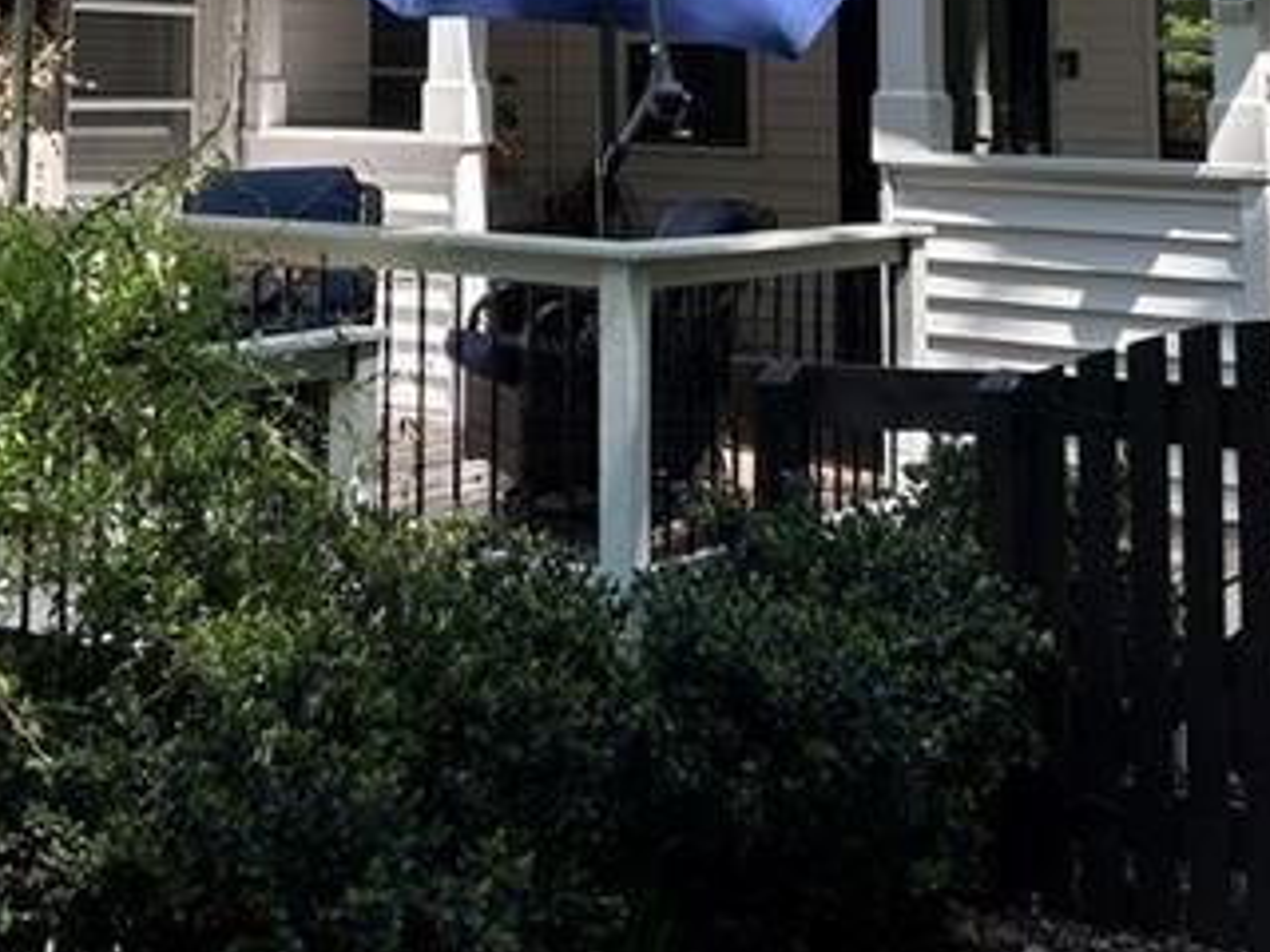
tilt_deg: +5.7
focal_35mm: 65
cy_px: -206
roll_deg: -1.0
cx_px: 397
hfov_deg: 29.6
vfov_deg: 21.0
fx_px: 2385
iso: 50
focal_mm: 5.7
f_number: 1.5
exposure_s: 1/650
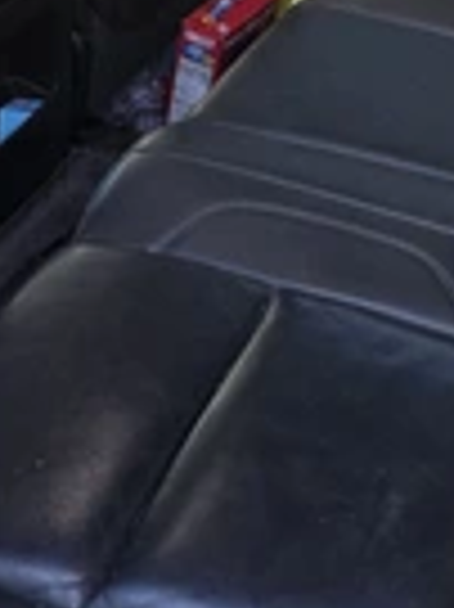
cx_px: 580
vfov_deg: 26.6
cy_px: -36
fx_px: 1191
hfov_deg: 19.9
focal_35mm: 68
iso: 160
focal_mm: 6.3
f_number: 1.7
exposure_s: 1/180
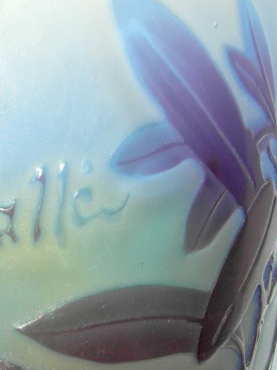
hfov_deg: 10.9
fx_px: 1441
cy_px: 269
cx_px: 37
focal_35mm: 135
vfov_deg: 14.6
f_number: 6
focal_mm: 8.7
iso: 80
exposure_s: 1/350
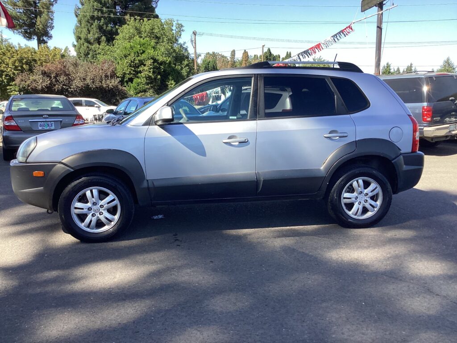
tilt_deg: -9.4
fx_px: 409
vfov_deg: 45.4
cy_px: 172
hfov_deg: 58.4
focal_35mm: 31
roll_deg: +1.4
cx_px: 228
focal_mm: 3.3
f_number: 2.4
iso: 25
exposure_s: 1/413
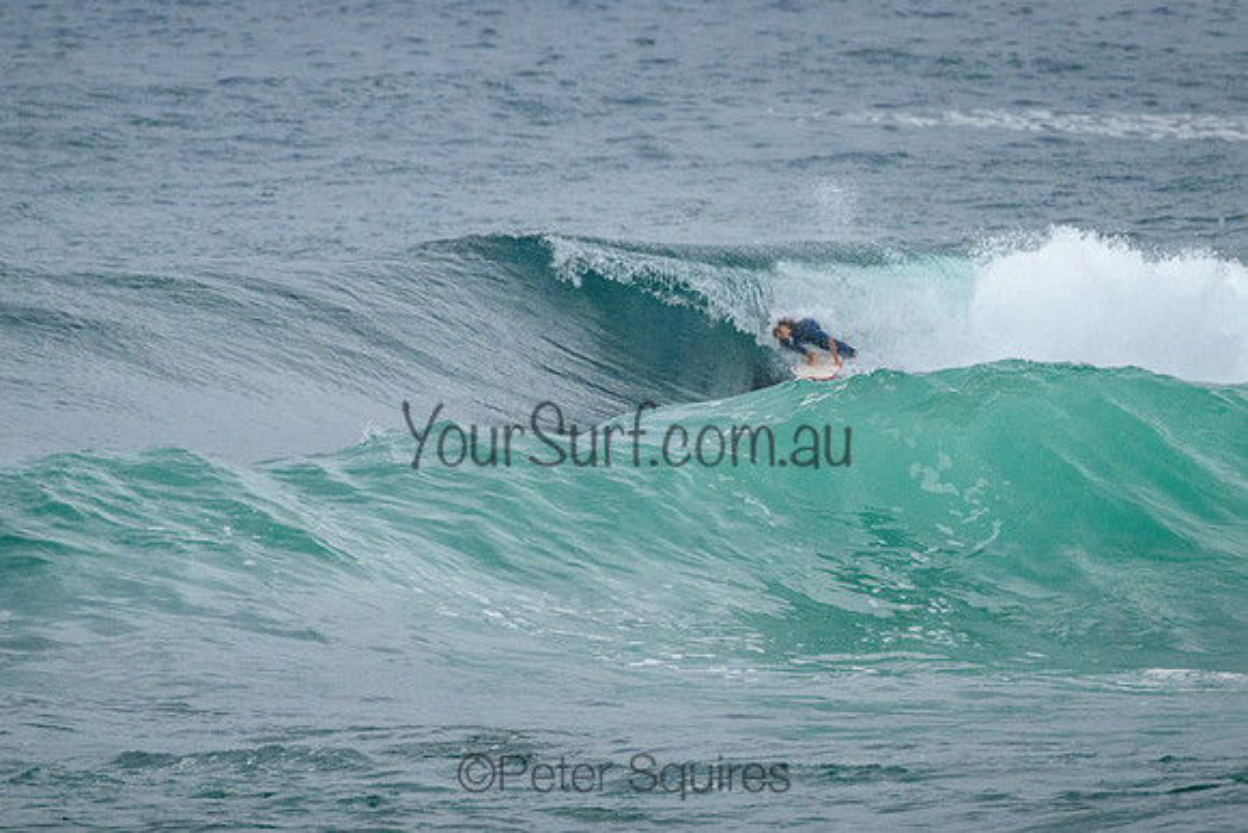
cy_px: 347
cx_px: 678
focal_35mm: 1100
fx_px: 38130
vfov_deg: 1.3
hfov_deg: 1.9
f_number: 11
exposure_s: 1/2000
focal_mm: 800
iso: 2200
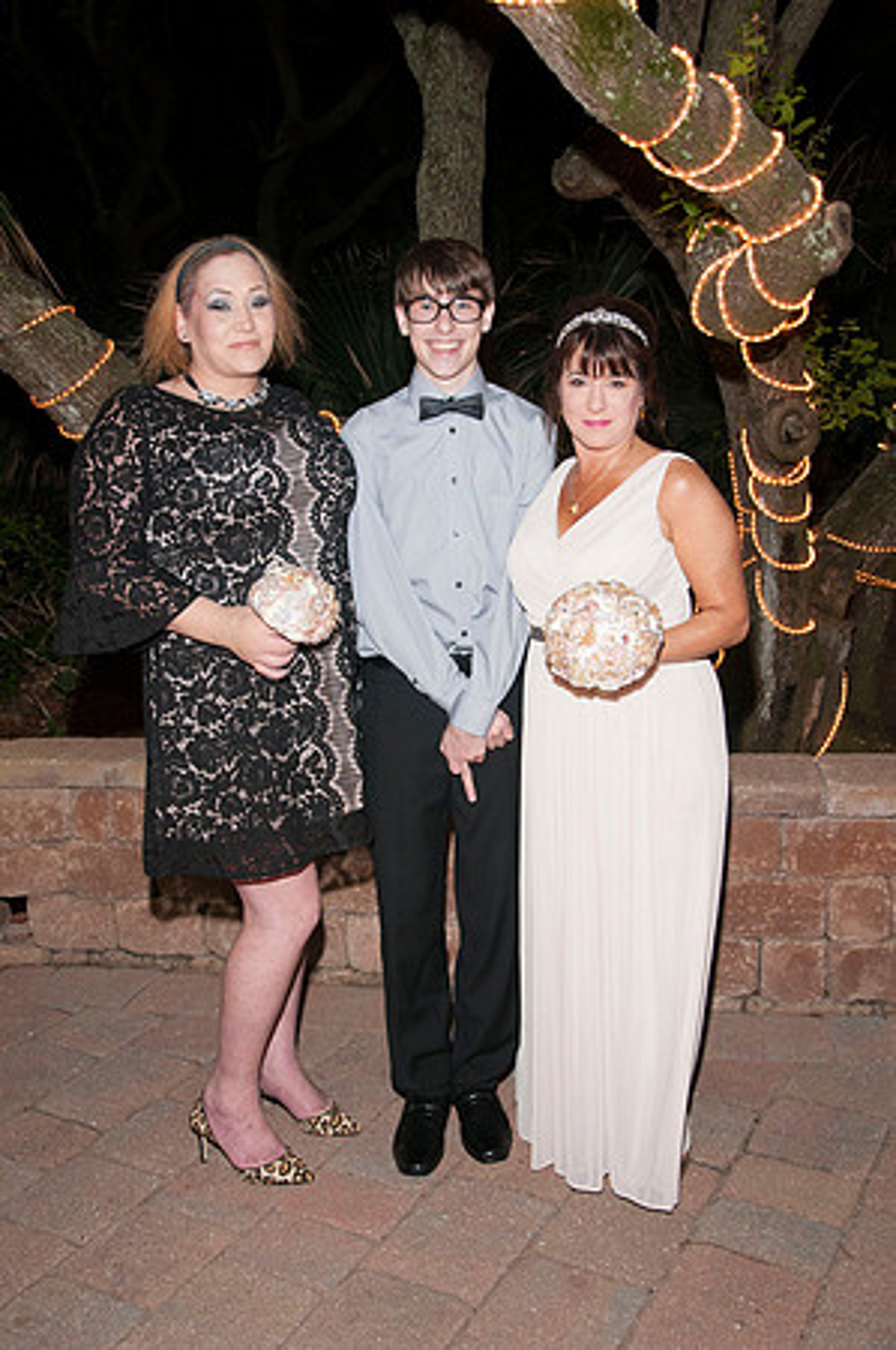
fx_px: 1403
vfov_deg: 51.3
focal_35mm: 38
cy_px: 675
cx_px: 448
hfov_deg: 35.4
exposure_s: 1/30
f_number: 5.6
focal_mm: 25
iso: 400
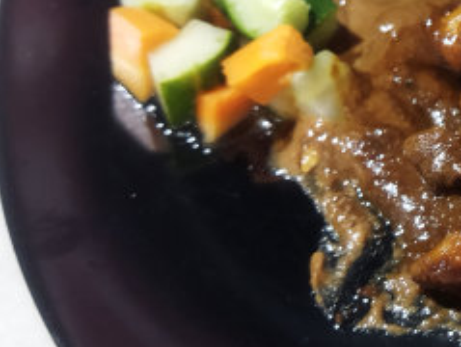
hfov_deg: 24.9
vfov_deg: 21.1
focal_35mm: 69
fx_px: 920
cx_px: 575
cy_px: 70
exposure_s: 1/25
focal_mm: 4.71
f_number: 1.79
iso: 313
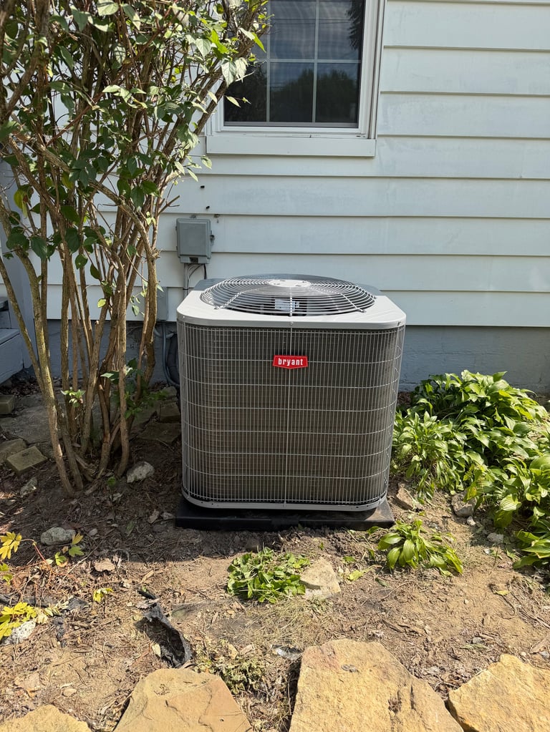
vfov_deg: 71.6
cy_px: 366
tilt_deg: -18.3
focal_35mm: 24
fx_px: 508
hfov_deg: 56.8
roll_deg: -1.1
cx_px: 275
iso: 80
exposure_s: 1/2299
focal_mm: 6.76
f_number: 1.78
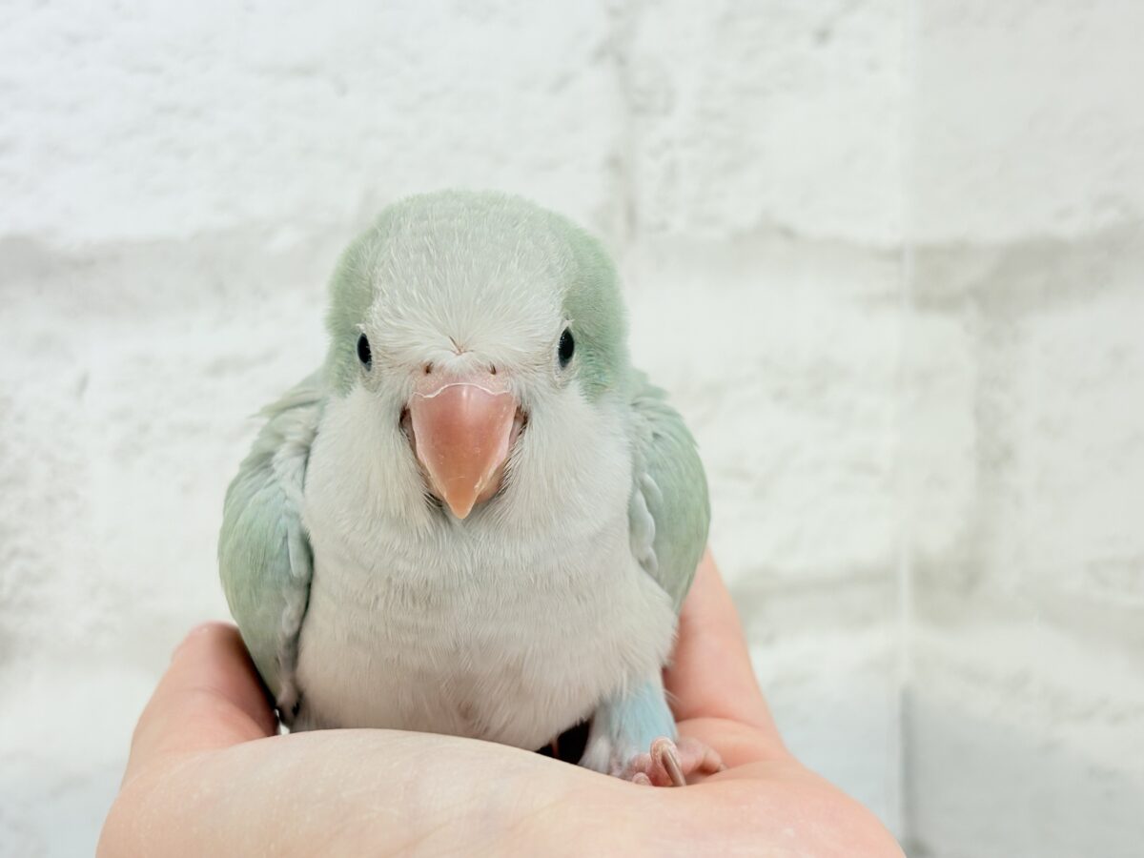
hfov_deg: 36.8
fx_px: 1719
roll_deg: +1.3
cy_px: 429
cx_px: 572
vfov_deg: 28.0
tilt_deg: -3.8
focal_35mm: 52
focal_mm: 5.96
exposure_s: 1/50
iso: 32
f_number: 1.6
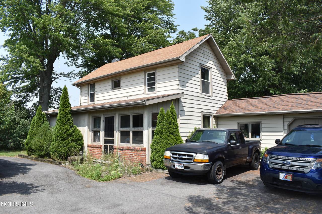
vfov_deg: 47.9
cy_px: 107
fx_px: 241
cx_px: 161
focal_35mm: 27
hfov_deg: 67.4
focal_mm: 18
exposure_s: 1/320
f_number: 9
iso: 200
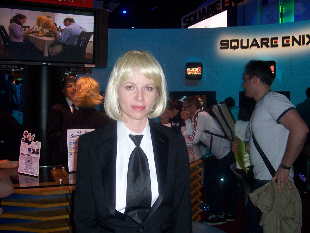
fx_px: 304
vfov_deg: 41.8
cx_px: 155
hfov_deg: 54.0
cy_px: 116
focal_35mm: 34
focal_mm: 5.6
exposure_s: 1/60
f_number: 2.7
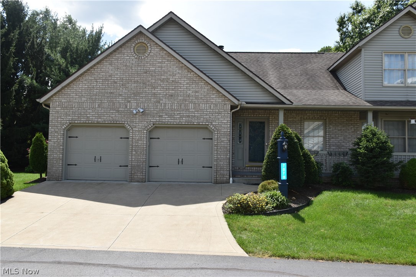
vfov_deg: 43.6
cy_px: 138
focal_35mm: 30
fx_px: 347
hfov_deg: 61.9
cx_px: 208
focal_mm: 20
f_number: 8
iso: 100
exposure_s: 1/200
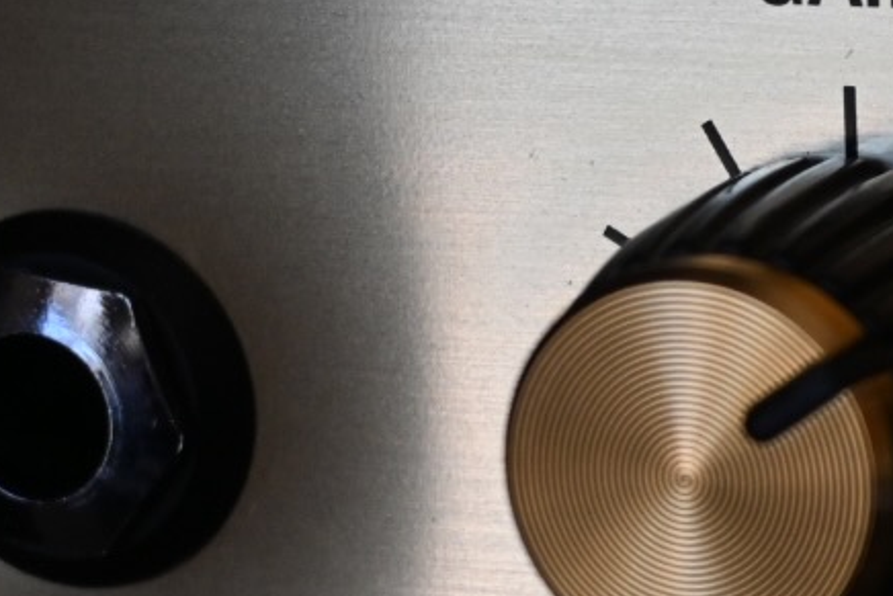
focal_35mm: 184
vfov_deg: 7.4
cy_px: 635
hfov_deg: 10.8
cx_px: 1270
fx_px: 4562
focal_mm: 33
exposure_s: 1/250
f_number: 5
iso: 400
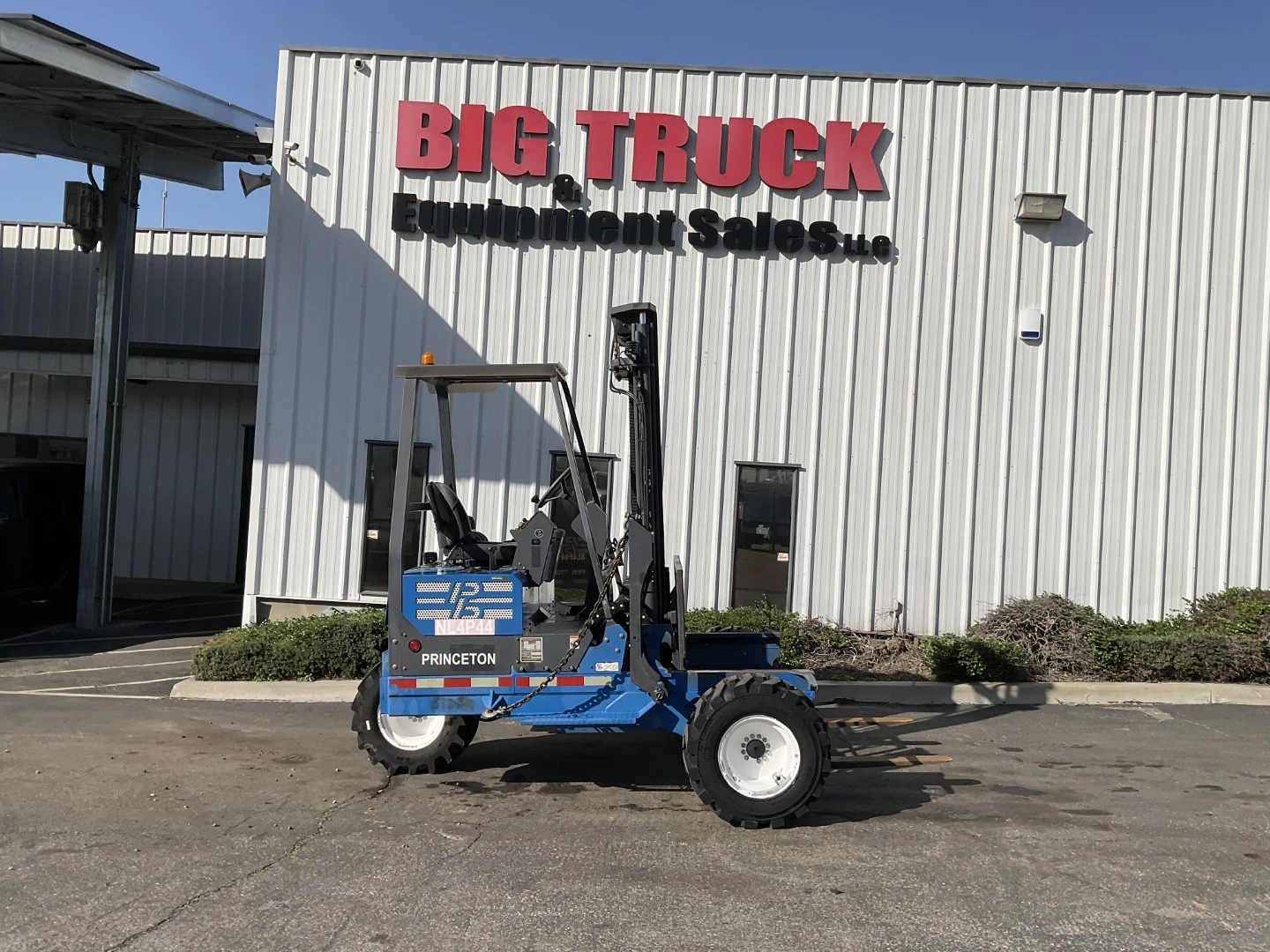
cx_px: 635
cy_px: 476
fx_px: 1064
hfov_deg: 61.7
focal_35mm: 29
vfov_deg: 48.2
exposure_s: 1/3322
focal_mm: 3
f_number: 1.8
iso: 16
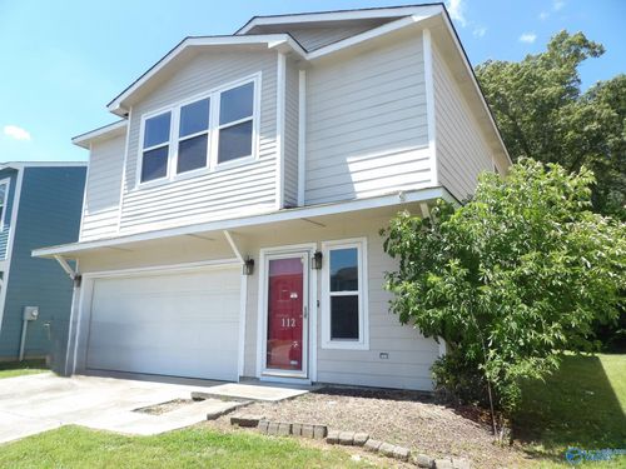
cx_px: 313
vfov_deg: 56.8
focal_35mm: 24
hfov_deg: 71.6
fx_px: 434
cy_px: 234
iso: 100
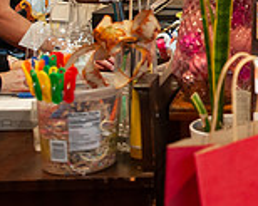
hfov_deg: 18.5
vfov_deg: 17.2
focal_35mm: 85
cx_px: 441
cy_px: -45
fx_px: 649
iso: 1600
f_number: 3.2
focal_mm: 24
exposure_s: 1/125
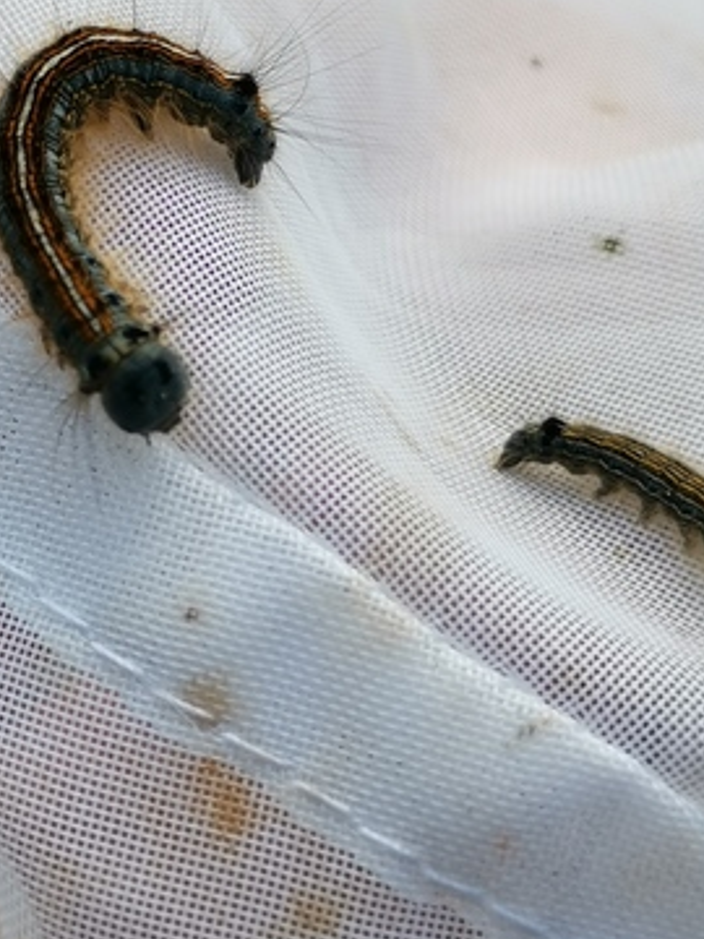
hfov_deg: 16.5
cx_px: 130
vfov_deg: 21.7
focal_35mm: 89
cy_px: 180
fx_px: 2413
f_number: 1.8
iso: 50
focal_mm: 4.75
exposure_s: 1/414
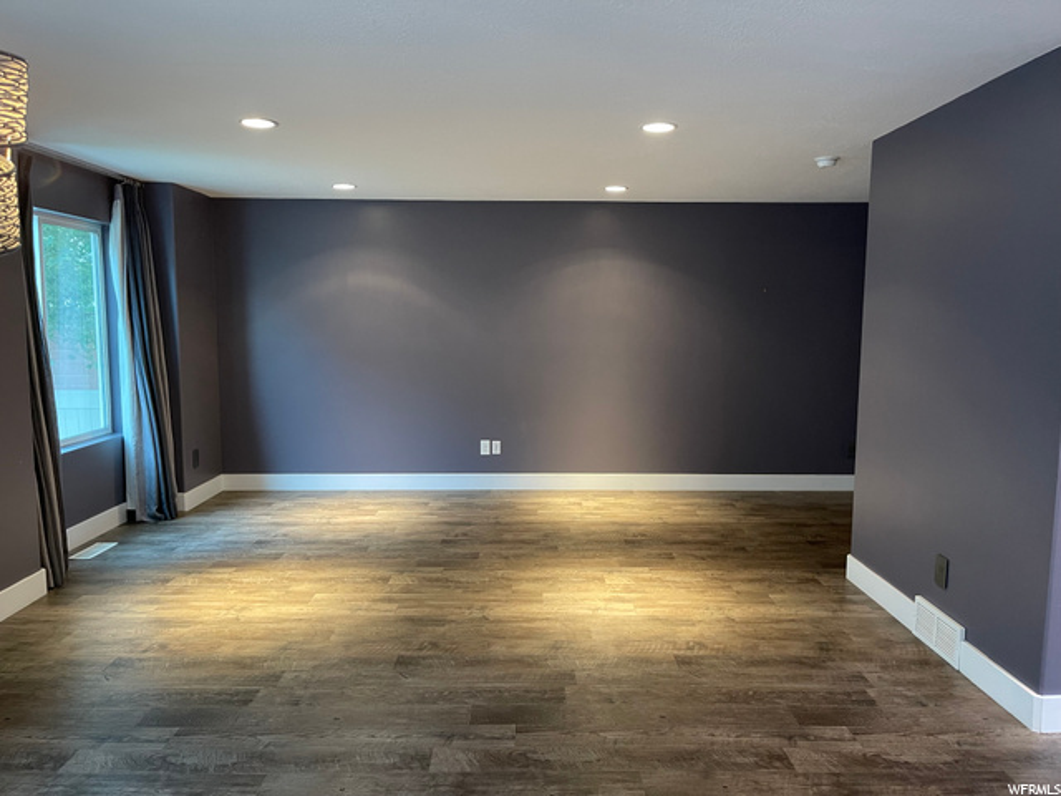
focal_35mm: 26
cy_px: 398
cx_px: 530
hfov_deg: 67.3
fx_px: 797
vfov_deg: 53.1
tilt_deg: -6.2
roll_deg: -0.3
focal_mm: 5.1
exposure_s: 1/60
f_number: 1.6
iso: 320
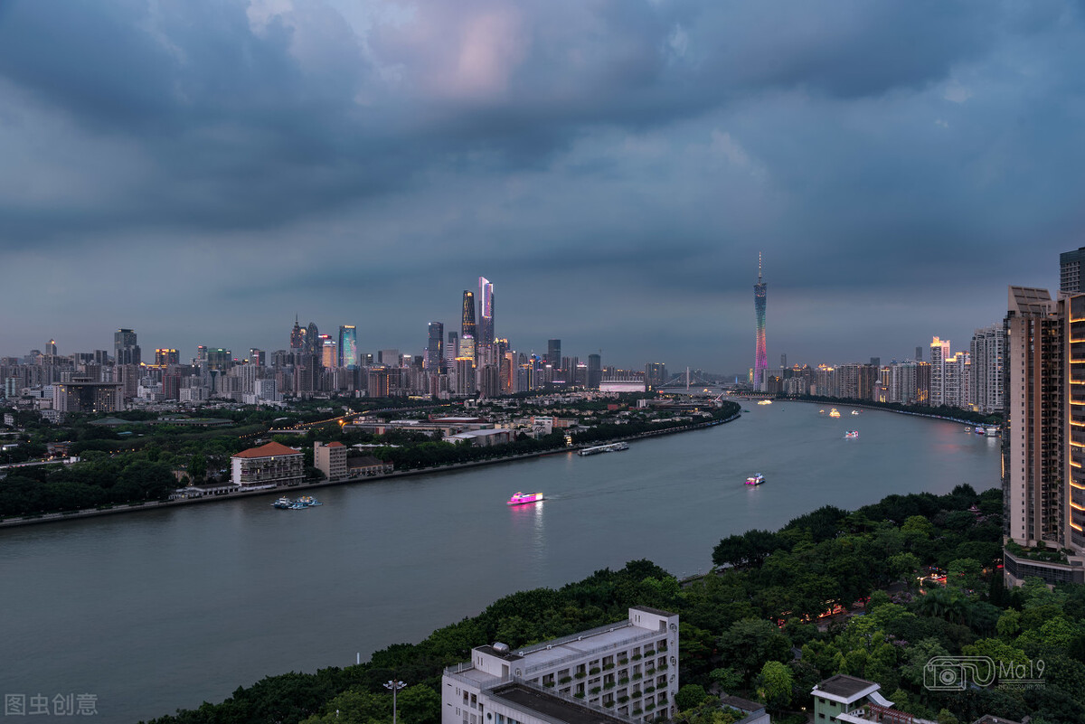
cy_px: 362
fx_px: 935
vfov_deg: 42.4
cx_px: 542
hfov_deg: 60.3
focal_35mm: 31
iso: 100
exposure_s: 1/1.25
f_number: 8
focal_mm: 31
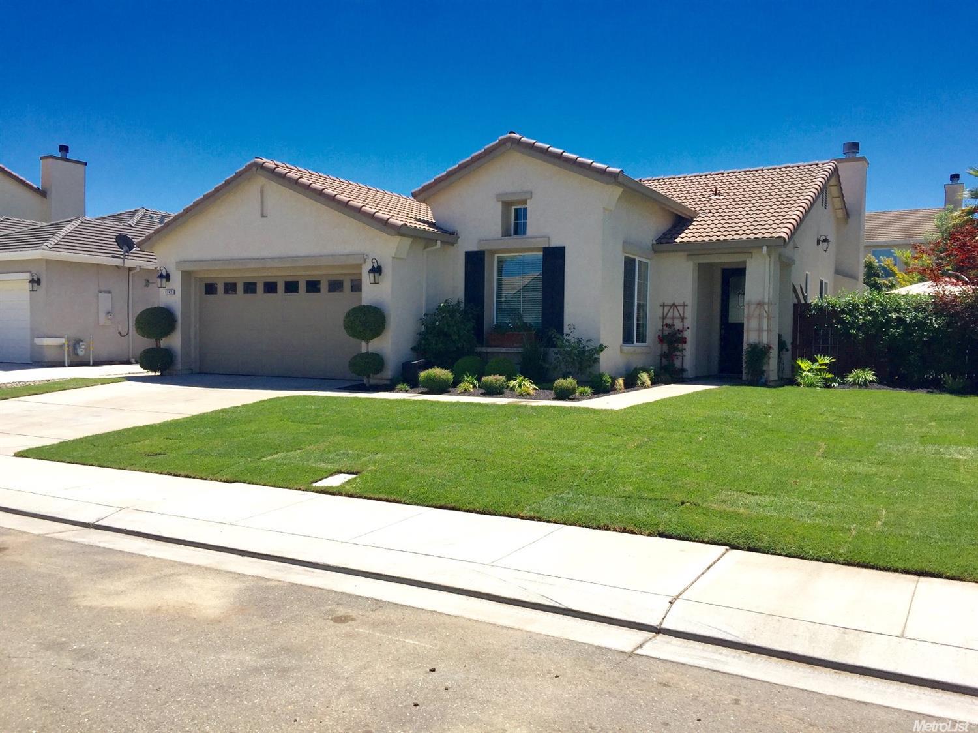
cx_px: 489
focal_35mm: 29
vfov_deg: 48.2
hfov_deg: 61.7
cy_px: 366
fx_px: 819
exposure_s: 1/2198
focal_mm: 4.15
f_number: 2.2
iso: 32
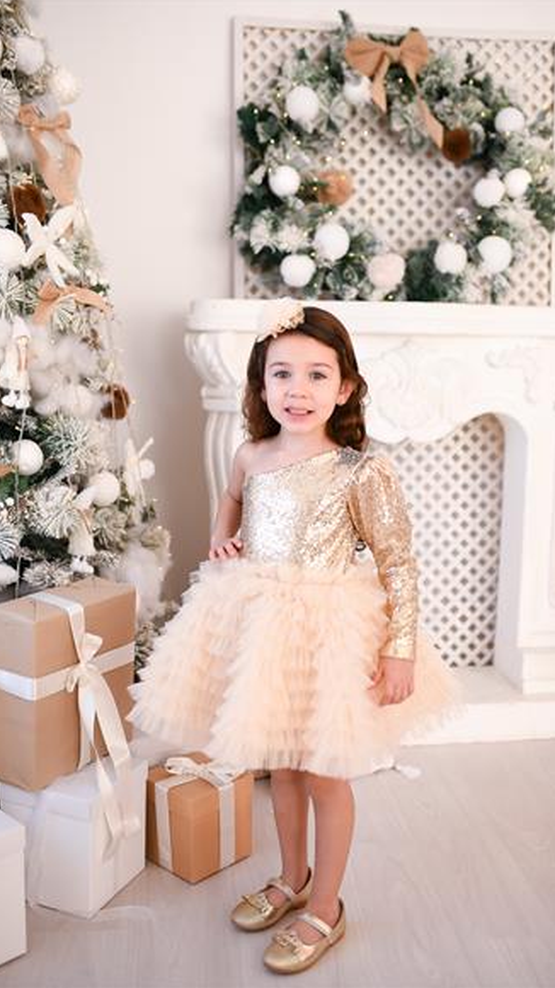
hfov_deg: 32.0
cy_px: 493
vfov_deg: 54.0
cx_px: 296
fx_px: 969
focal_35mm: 37
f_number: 1.8
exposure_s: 1/250
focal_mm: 35
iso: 160
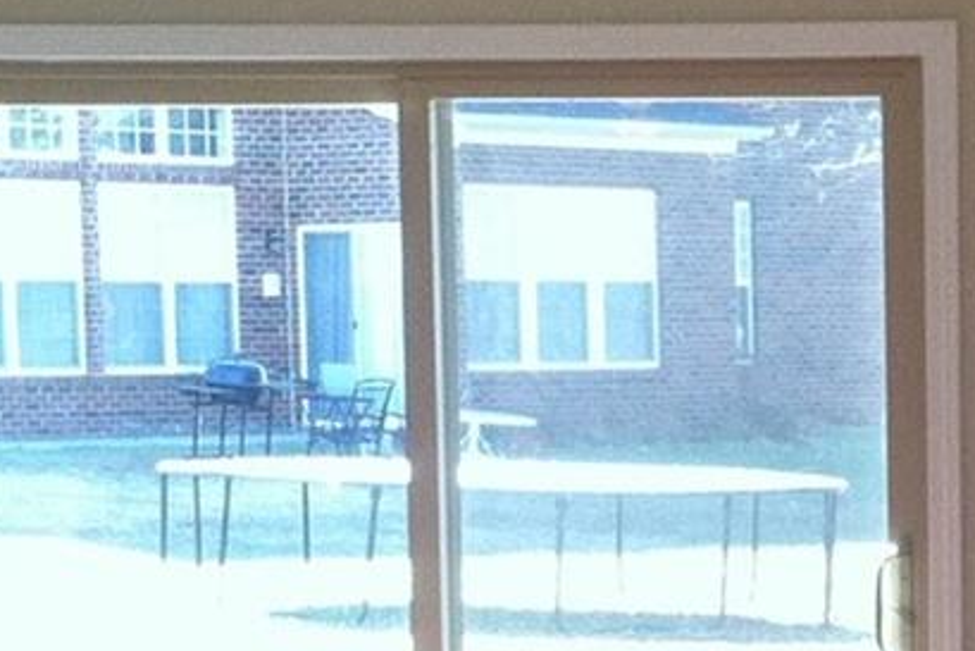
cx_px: 1051
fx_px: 4931
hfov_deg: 11.1
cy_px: 874
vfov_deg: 7.5
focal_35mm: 182
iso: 100
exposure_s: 1/60
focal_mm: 3.85
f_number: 2.8
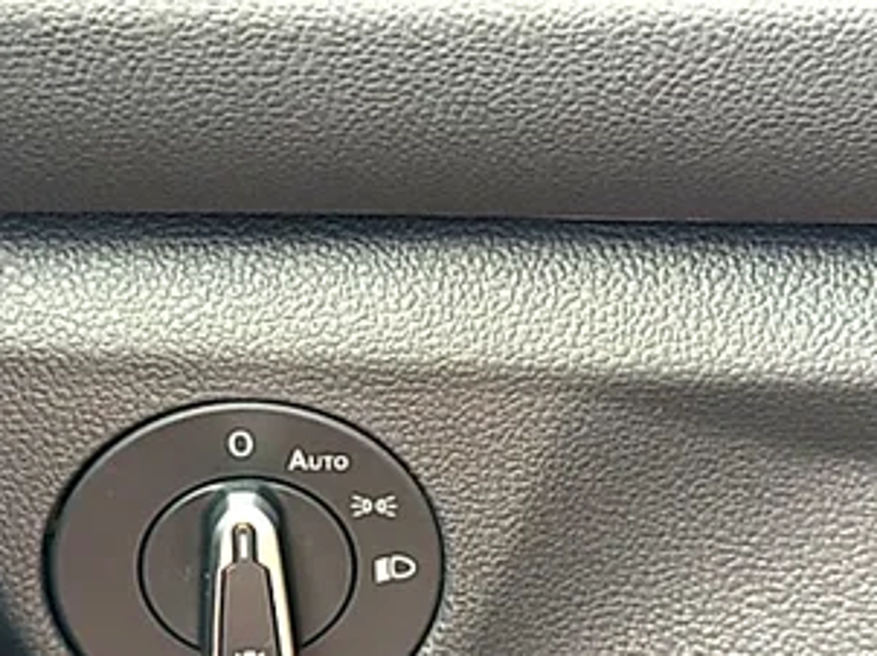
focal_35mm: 65
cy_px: 390
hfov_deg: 29.6
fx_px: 1645
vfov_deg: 22.5
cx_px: 296
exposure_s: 1/40
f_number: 1.78
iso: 64
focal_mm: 6.86
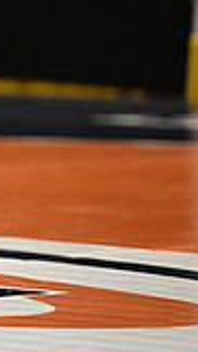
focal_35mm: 492
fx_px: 4590
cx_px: -362
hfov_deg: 2.4
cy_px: 117
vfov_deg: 4.4
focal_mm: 135
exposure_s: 1/767
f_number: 2.8
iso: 2000
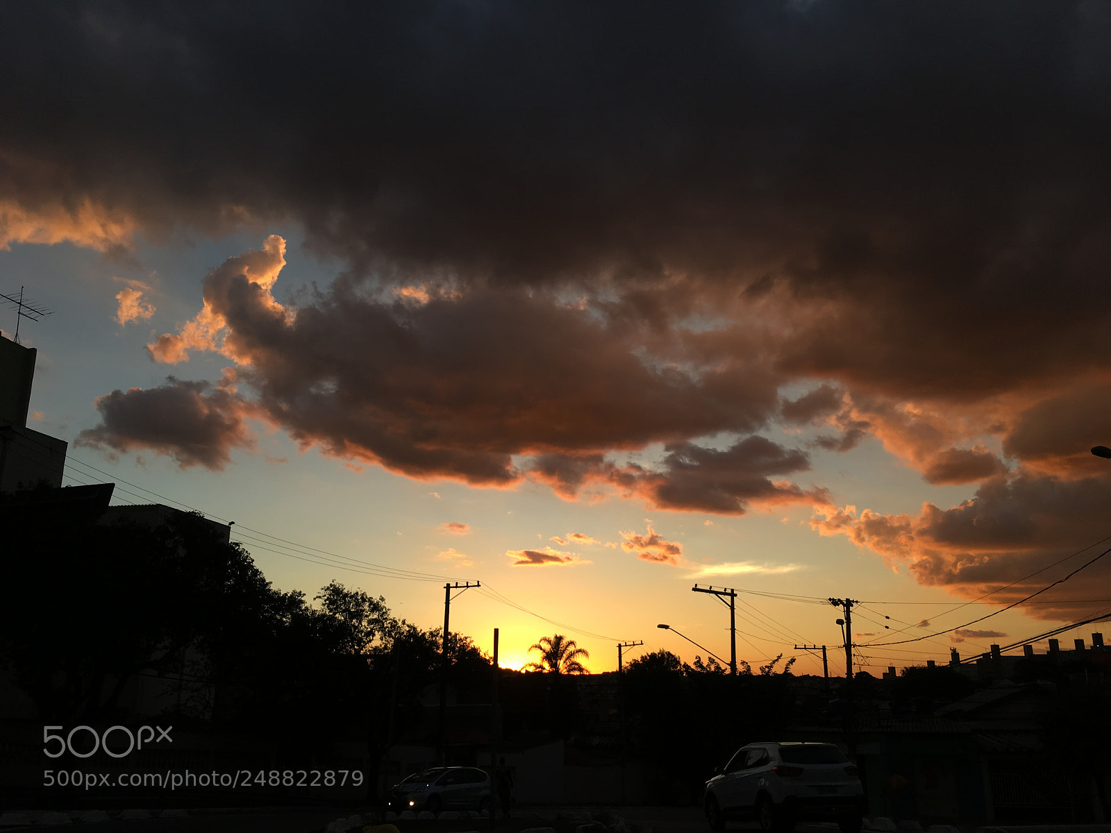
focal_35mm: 29
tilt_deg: +15.7
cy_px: 416
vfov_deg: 48.2
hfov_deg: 61.7
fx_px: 931
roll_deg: -0.2
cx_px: 556
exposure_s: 1/379
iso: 25
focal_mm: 4.15
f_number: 2.2
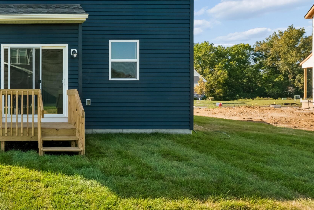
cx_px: 34
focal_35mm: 30
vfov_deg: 43.6
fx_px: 259
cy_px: 77
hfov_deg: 54.7
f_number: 22
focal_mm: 16.4
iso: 800
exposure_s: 1/100
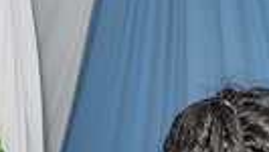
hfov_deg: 14.3
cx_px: 483
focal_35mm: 133
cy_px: 321
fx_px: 949
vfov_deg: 8.6
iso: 250
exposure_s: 1/125
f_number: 3.5
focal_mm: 29
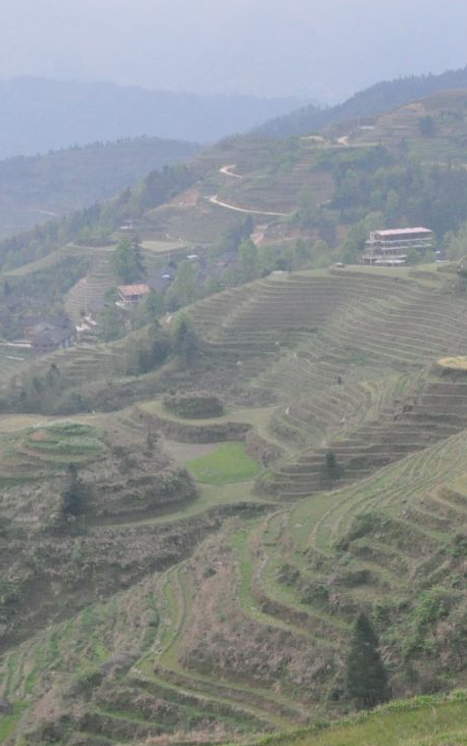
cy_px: 345
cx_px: 507
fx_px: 1547
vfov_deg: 27.1
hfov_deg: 16.7
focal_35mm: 76
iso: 3200
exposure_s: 1/400
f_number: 3.2
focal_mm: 28
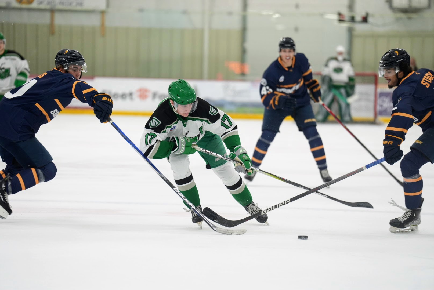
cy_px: 145
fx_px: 2413
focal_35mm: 200
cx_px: 217
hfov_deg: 10.3
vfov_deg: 6.9
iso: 1600
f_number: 2.8
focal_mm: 200
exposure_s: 1/640
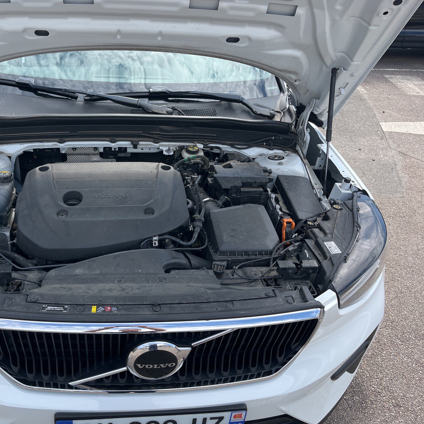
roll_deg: -1.2
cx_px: 144
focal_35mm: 31
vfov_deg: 52.5
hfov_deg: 51.6
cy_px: 214
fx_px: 430
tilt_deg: -32.9
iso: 50
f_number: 1.6
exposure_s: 1/1036
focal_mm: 5.1
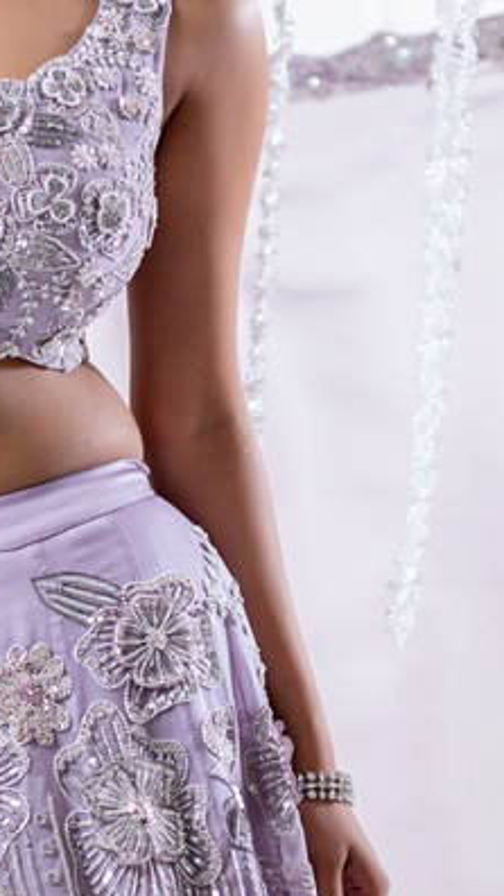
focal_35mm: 238
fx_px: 5650
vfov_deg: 9.0
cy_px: 787
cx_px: -190
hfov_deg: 5.1
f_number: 1.3
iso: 125
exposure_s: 1/160
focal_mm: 50
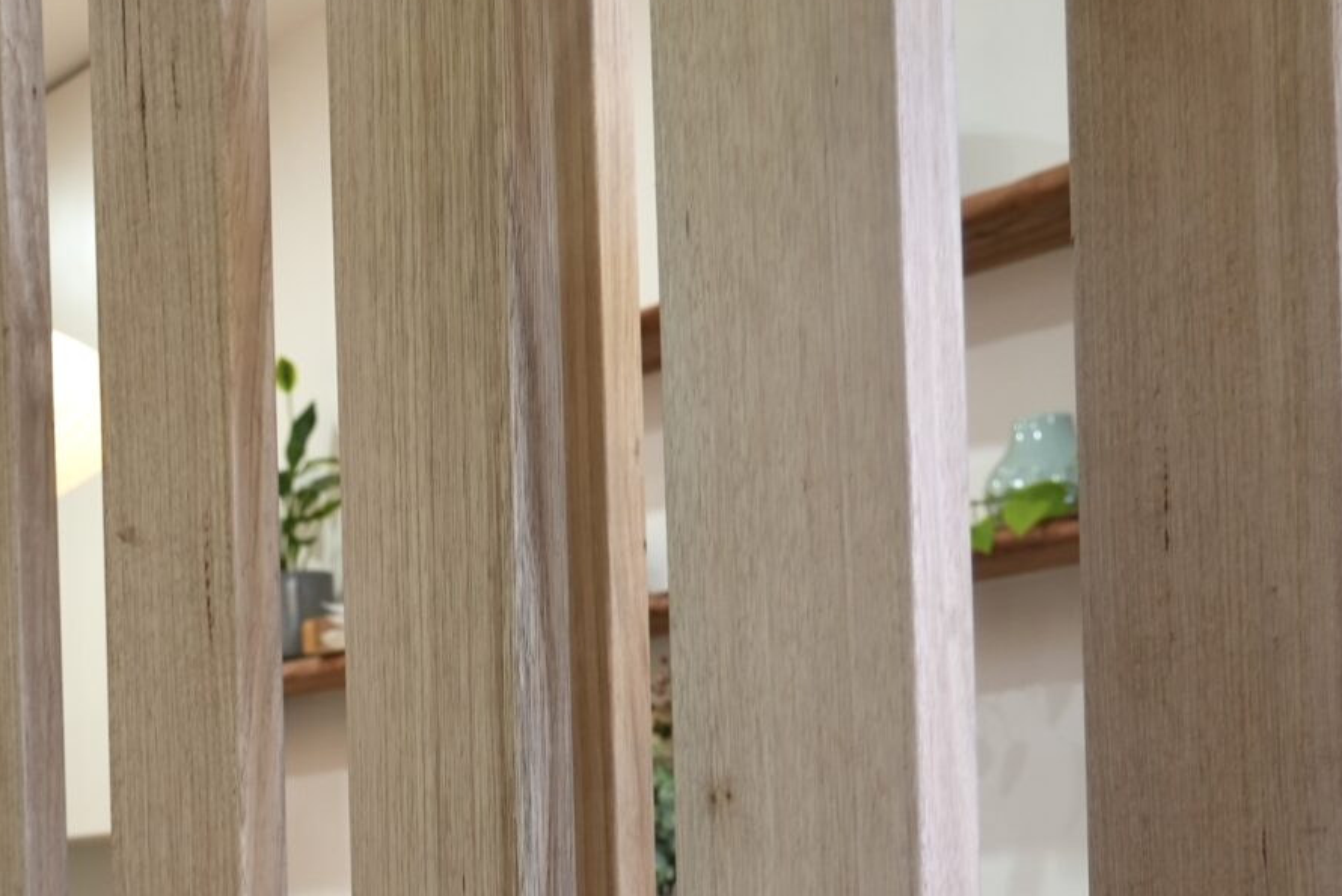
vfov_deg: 18.9
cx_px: -151
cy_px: 1001
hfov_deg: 26.8
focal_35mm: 69
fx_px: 2573
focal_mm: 24
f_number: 4
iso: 250
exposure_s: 1/30
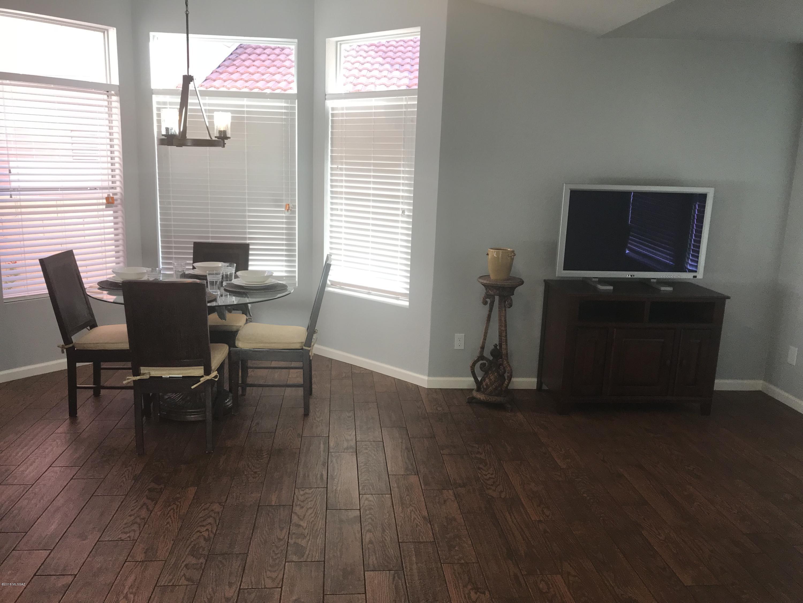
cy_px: 302
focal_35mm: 28
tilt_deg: -11.2
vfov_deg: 49.7
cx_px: 402
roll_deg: -2.0
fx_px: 650
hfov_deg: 63.4
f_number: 1.8
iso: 40
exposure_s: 1/120
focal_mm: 3.99
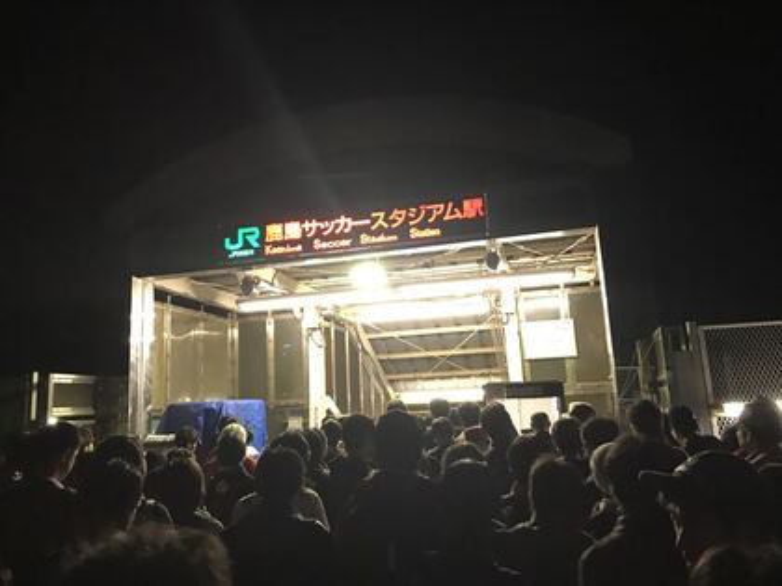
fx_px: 633
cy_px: 293
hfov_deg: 63.4
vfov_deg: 49.7
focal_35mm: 28
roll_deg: +4.7
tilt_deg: +11.5
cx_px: 391
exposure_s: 1/17
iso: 80
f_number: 1.8
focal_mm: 3.99
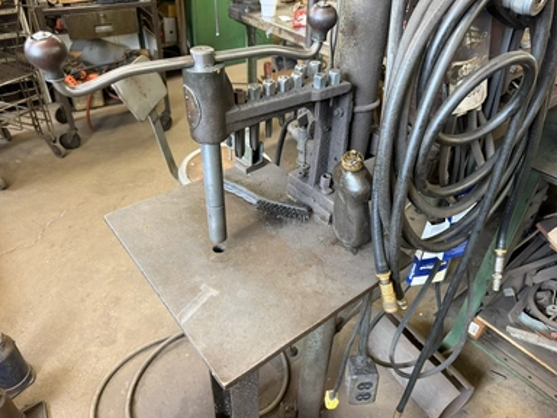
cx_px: 271
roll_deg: -0.9
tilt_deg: -37.9
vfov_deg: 54.9
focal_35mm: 25
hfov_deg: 69.4
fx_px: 402
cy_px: 206
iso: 400
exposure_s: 1/60
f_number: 1.78
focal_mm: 6.76
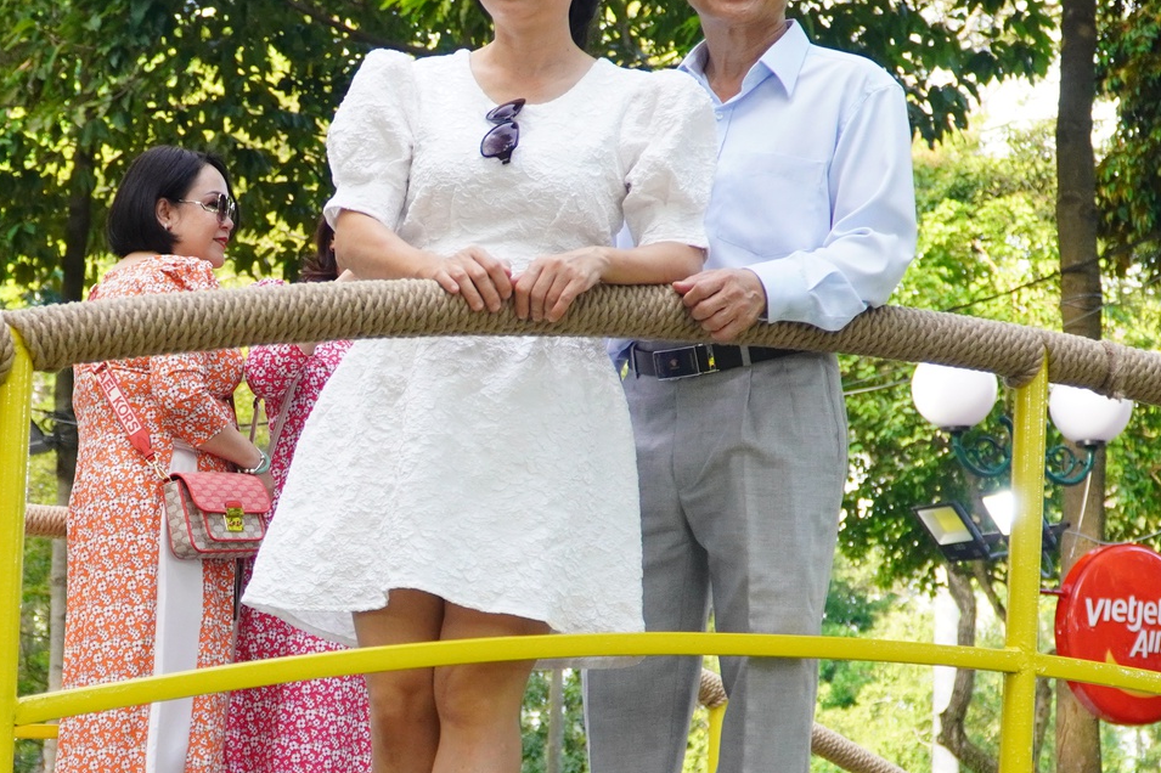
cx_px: 266
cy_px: 582
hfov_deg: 22.9
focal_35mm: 88
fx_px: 2837
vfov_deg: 15.4
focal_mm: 28
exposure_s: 1/160
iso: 800
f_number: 4
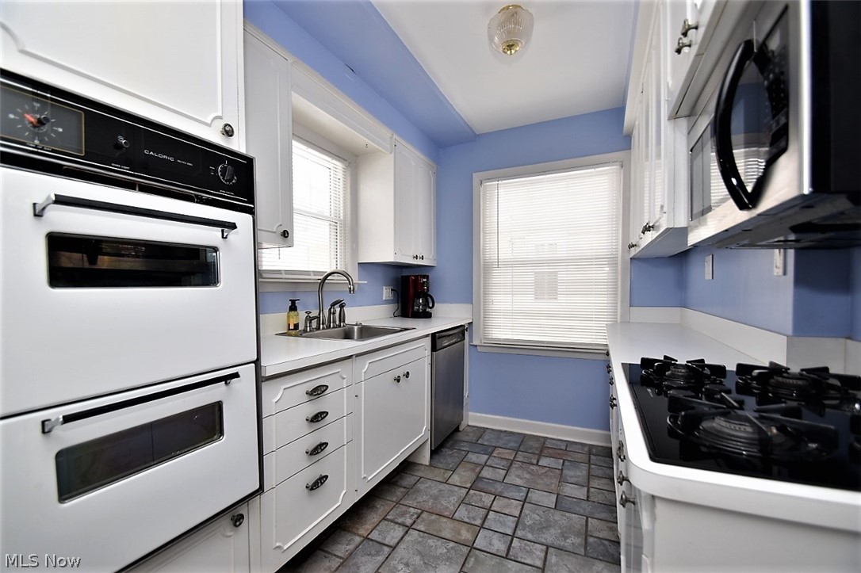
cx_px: 430
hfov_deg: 100.4
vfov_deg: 77.3
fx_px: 359
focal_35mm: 15
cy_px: 286
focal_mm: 10
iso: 200
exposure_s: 1/200
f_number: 6.3
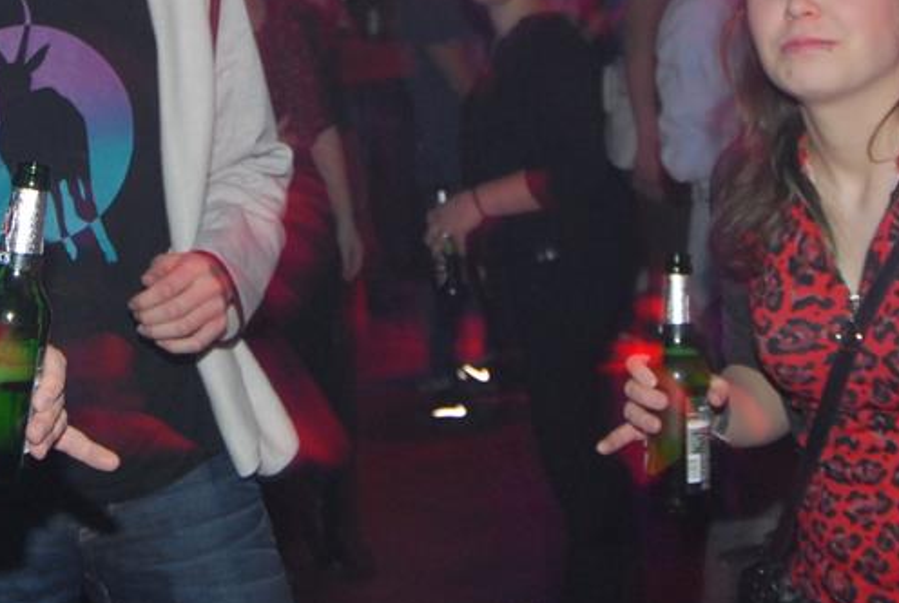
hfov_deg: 24.3
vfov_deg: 16.5
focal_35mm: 83
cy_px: 165
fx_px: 2077
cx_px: 292
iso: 400
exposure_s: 1/6
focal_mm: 24
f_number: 5.6
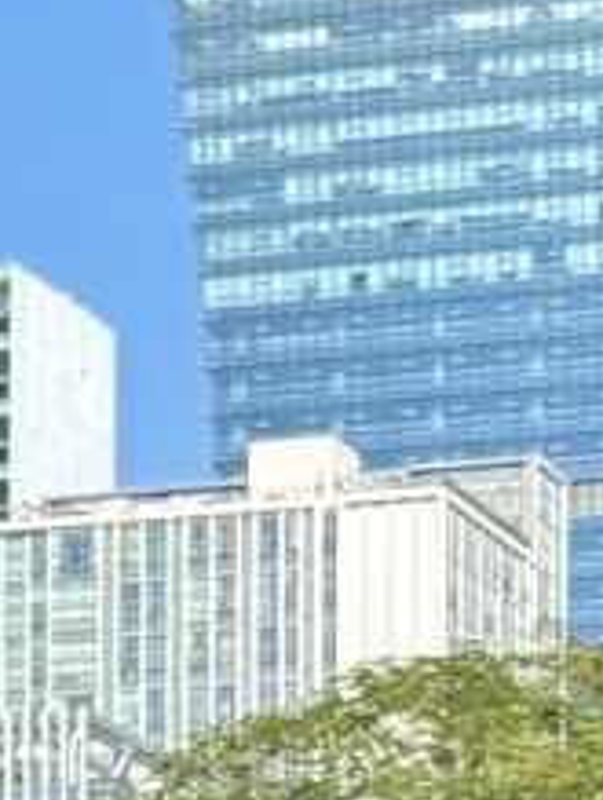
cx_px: -373
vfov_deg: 6.1
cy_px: 1713
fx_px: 7295
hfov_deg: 4.7
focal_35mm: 315
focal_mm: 6.76
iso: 64
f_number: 1.78
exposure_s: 1/1011
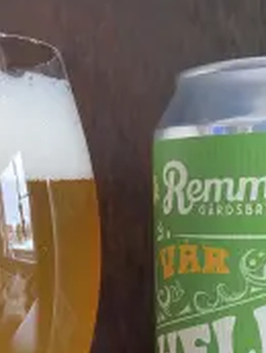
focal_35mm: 60
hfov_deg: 24.4
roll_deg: +1.7
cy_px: 355
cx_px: 119
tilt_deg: -14.3
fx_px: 614
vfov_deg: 29.9
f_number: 1.8
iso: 250
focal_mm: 4.25
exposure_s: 1/60
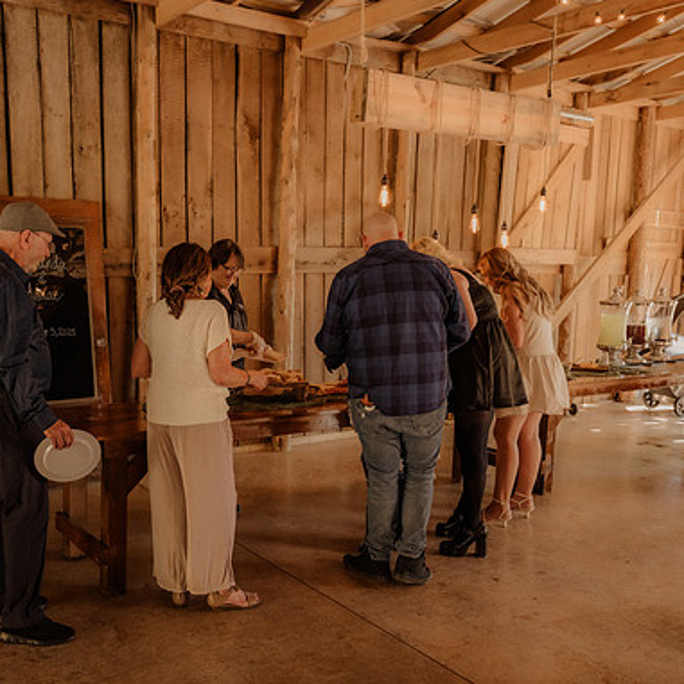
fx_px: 760
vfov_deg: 48.4
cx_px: 254
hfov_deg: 48.0
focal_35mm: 34
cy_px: 369
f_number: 3.2
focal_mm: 24
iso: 1250
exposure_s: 1/160
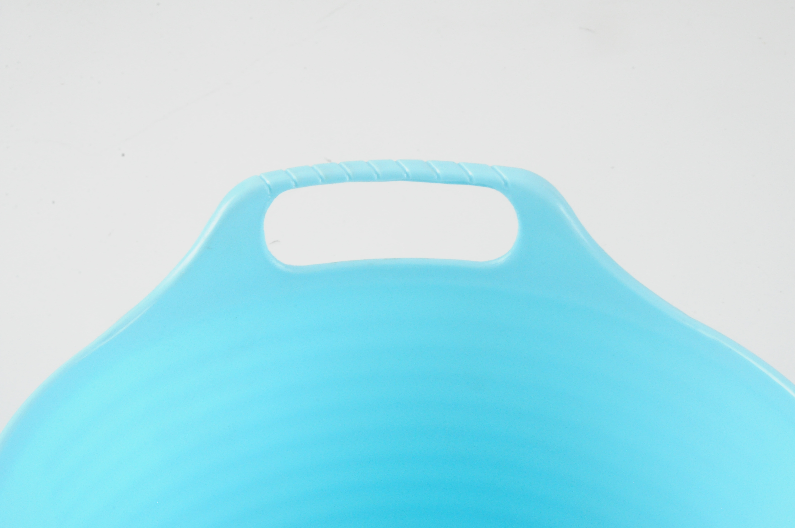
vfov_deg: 10.1
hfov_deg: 15.2
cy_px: 264
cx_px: 398
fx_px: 2978
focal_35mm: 135
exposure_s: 1/60
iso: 1600
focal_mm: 90
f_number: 32
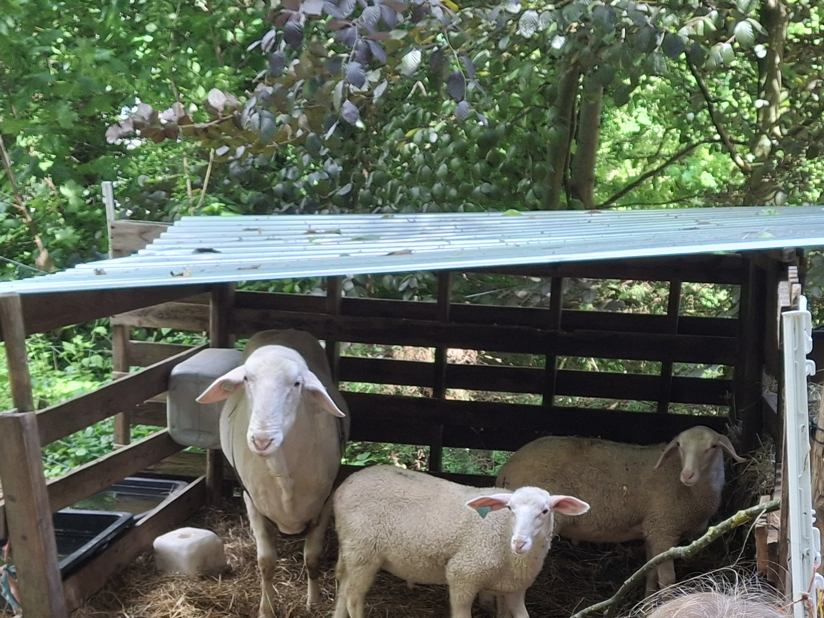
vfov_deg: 22.0
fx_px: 1547
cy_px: 579
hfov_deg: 29.8
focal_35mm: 65
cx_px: 373
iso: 32
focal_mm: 4.69
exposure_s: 1/100
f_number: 1.8
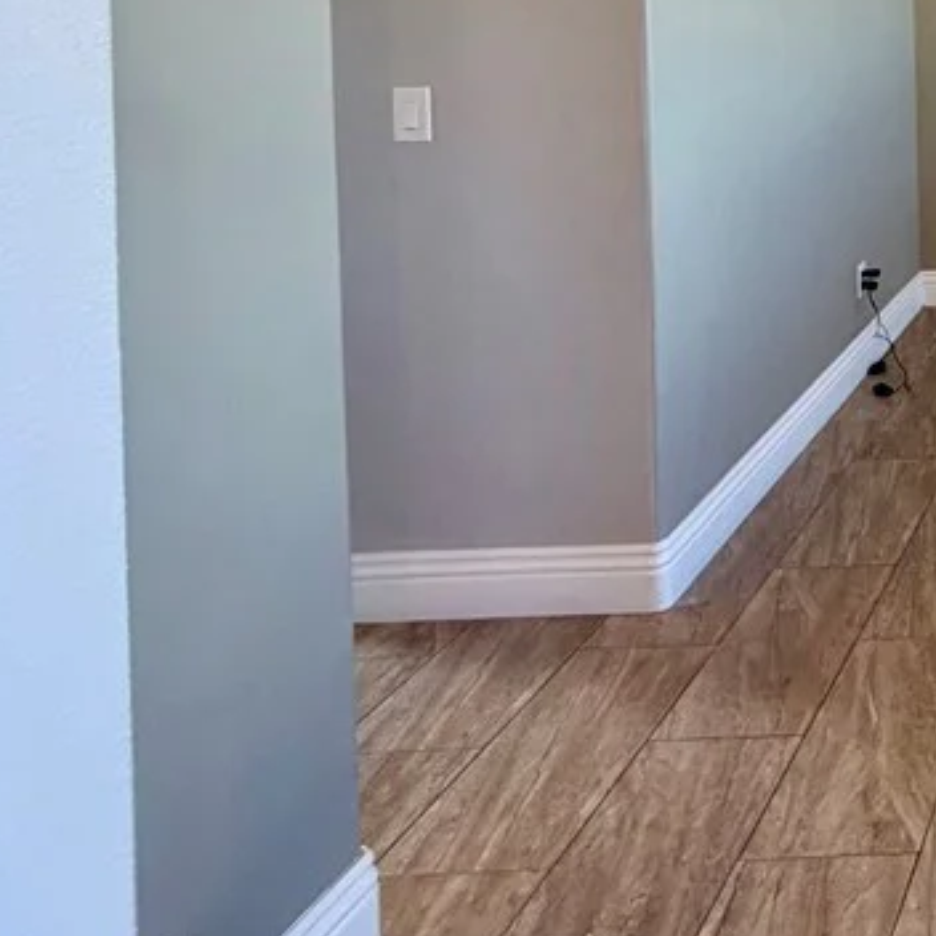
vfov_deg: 40.2
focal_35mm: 36
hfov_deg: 31.8
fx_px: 1101
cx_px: 1287
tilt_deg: -1.0
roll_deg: +0.5
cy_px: -5
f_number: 2.2
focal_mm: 2.22
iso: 250
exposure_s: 1/120
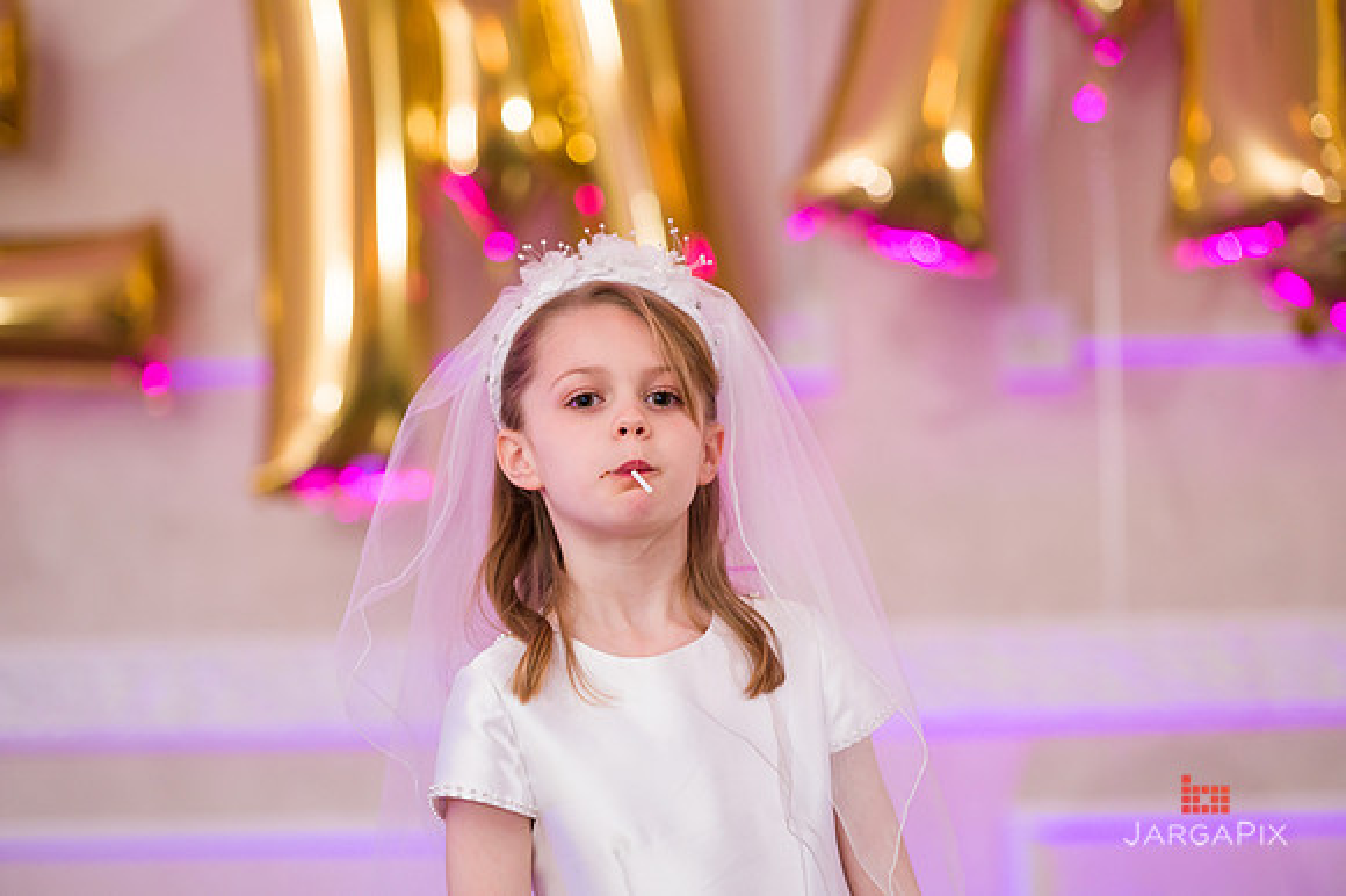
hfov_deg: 14.2
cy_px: 448
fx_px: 5418
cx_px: 673
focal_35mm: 145
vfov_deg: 9.5
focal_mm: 145
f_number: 3.2
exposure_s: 1/200
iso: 1000
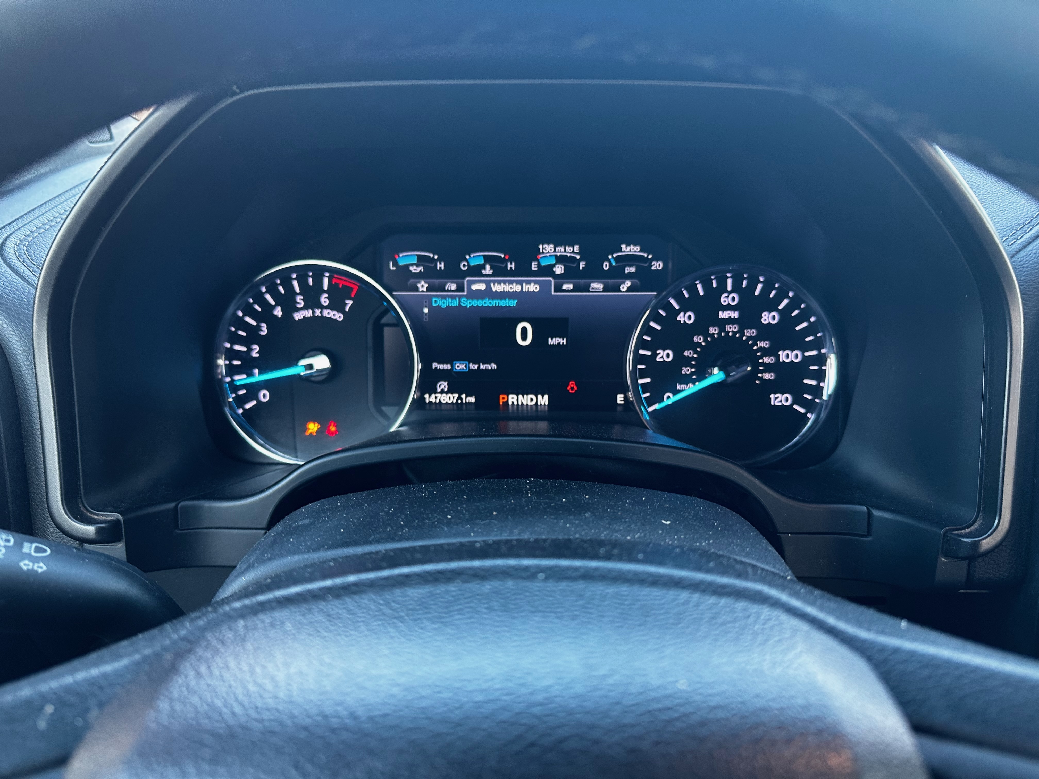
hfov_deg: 71.6
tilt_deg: -26.5
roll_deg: +0.6
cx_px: 520
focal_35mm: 24
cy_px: 390
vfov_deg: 56.8
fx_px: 720
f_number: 1.78
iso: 200
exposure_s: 1/47
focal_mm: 6.86
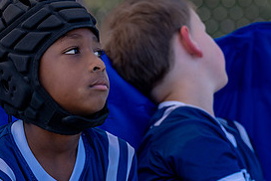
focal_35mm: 332
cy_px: 147
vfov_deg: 4.1
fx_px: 2502
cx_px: 72
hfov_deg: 6.2
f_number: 2.8
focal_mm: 119
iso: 160
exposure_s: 1/640
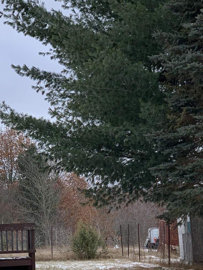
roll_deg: +2.8
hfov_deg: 12.0
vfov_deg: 15.8
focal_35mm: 123
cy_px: 248
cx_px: 146
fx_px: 961
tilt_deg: -1.3
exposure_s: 1/424
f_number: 2.4
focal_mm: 6
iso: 16
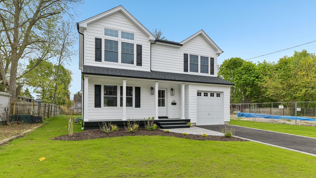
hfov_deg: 86.6
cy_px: 99
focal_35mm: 20
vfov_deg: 55.7
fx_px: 168
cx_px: 159
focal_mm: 19
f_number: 9
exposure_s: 1/400
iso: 200
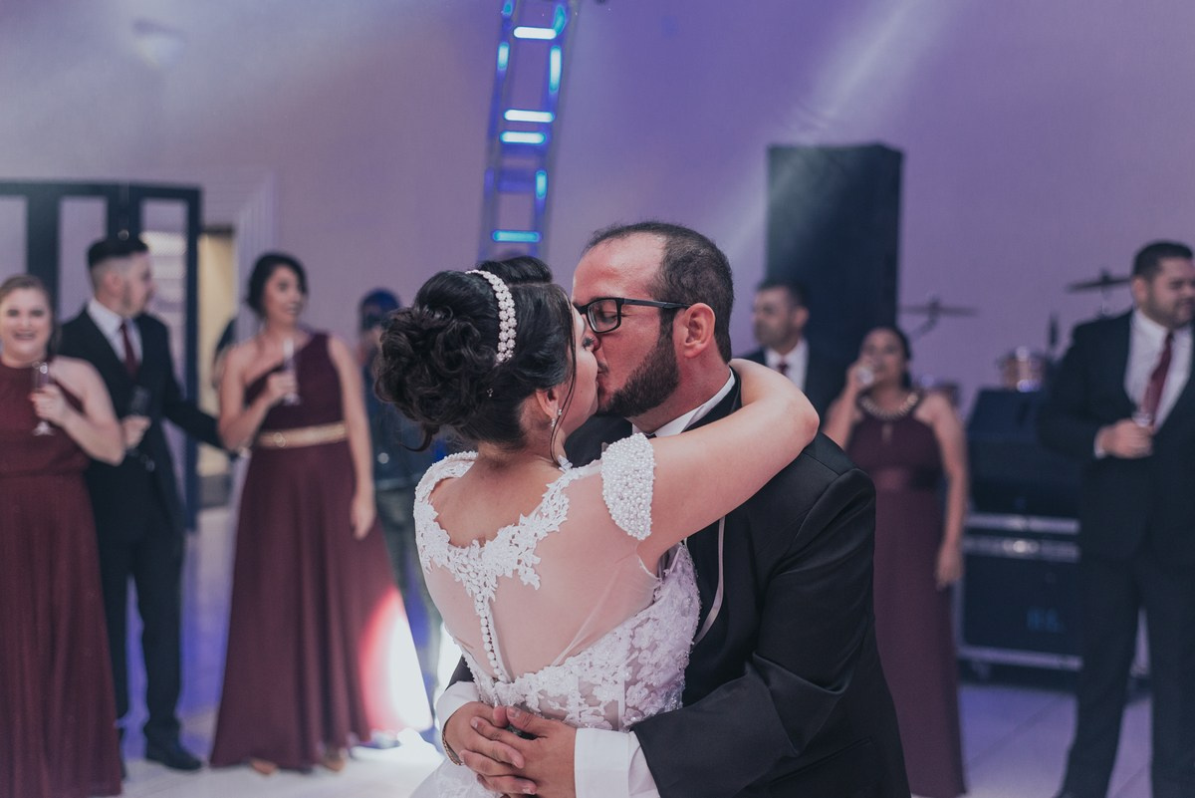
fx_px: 1660
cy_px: 399
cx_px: 598
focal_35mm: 50
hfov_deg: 39.6
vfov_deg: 27.0
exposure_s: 1/100
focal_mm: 50
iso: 1600
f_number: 2.8
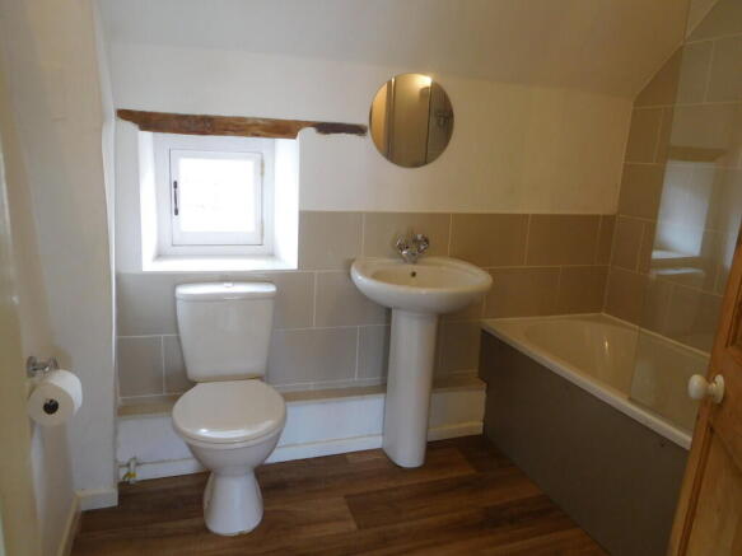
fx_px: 536
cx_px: 371
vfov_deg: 54.9
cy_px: 278
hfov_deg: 69.4
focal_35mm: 25
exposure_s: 1/30
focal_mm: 4.5
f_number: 3.4
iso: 200
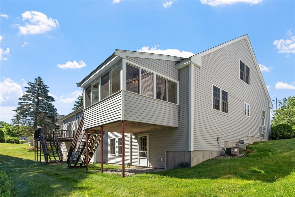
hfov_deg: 90.0
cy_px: 98
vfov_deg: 67.4
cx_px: 148
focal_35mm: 18
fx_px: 148
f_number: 9
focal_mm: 12
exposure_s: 1/160
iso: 100
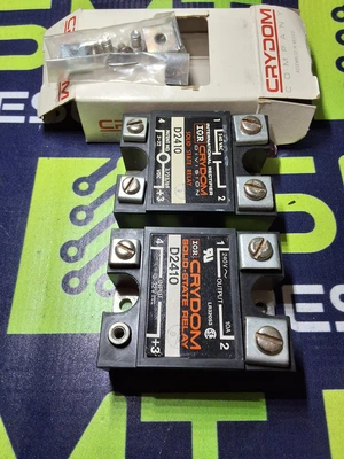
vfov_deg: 63.4
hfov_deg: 49.7
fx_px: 371
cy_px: 230
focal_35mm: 28
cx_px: 172
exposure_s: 1/120
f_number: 1.9
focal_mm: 2.91
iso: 50
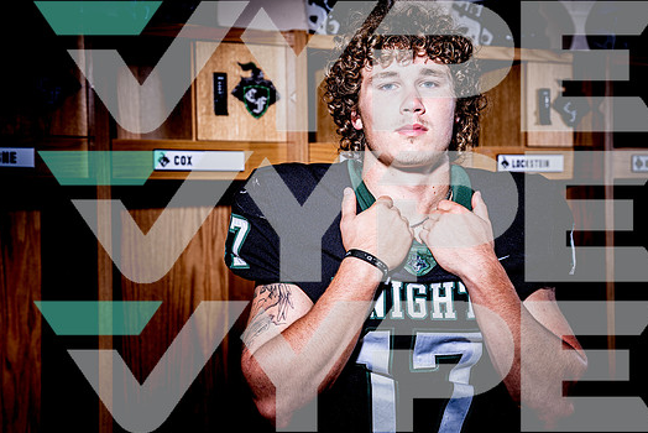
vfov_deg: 19.8
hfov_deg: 29.2
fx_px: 1243
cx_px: 352
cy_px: 217
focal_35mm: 69
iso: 100
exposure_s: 1/250
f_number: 5.6
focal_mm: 62
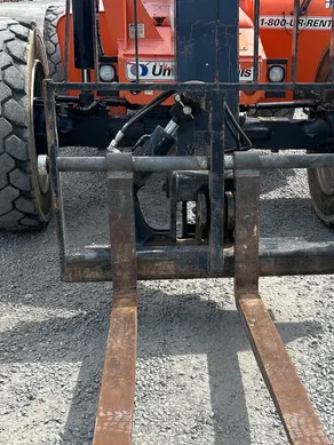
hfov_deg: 29.5
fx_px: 630
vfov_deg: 38.7
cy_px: 271
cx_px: 221
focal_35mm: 49
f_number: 1.5
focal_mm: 5.7
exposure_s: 1/1838
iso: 50
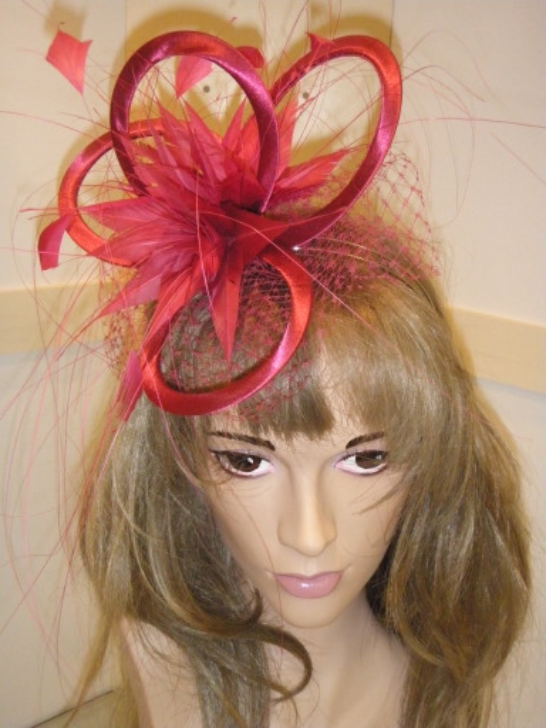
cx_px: 273
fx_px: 1073
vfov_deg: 37.5
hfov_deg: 28.6
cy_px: 364
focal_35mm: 51
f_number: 4
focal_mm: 9.1
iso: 800
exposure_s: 1/250
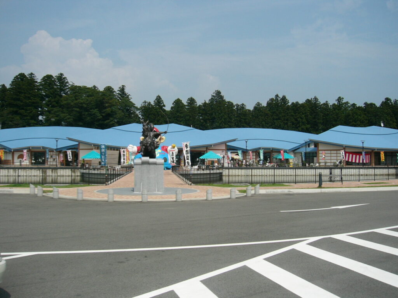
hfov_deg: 52.6
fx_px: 402
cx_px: 199
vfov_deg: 40.7
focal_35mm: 35
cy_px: 149
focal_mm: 5.8
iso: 50
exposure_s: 1/250
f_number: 8
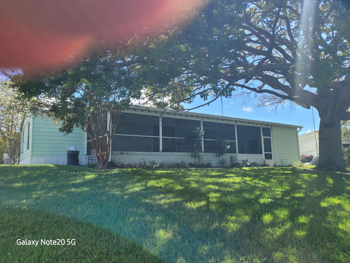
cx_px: 175
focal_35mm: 26
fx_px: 263
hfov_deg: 67.3
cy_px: 132
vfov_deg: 53.1
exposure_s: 1/1189
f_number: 1.8
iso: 40
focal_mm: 5.4
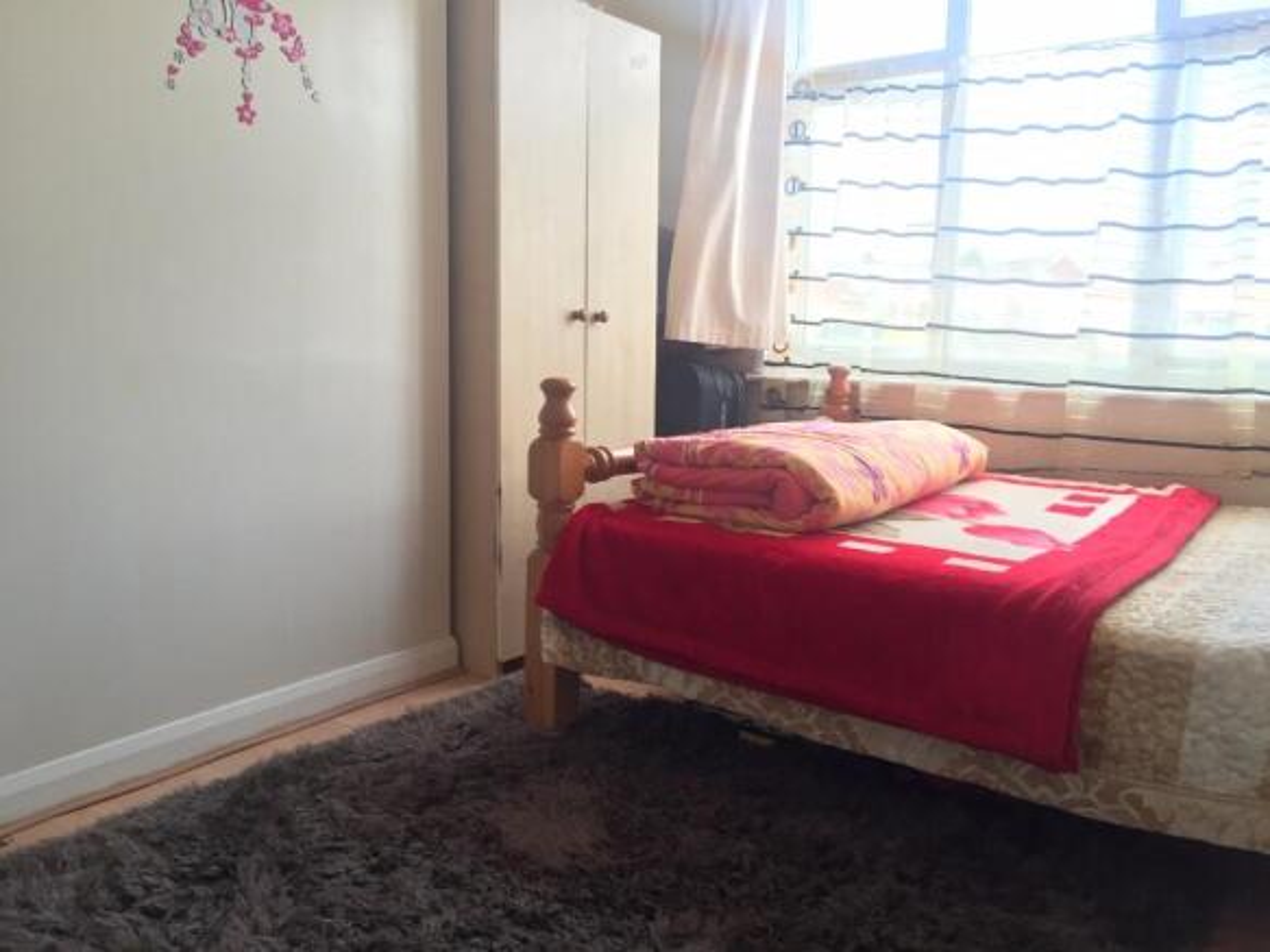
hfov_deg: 61.7
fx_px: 1064
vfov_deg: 48.2
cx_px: 635
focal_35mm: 29
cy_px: 476
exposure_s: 1/33
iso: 80
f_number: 2.2
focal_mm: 4.15
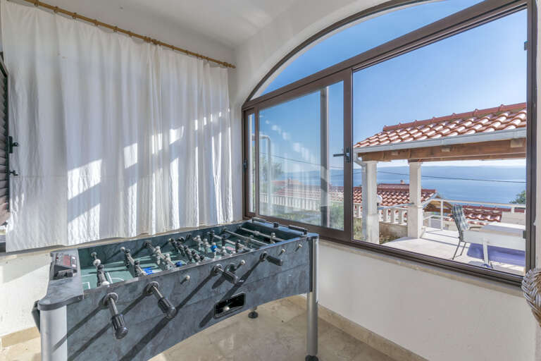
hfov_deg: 100.4
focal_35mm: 15
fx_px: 225
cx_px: 270
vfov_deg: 77.3
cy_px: 180
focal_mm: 10
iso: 100
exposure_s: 1/500
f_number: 8
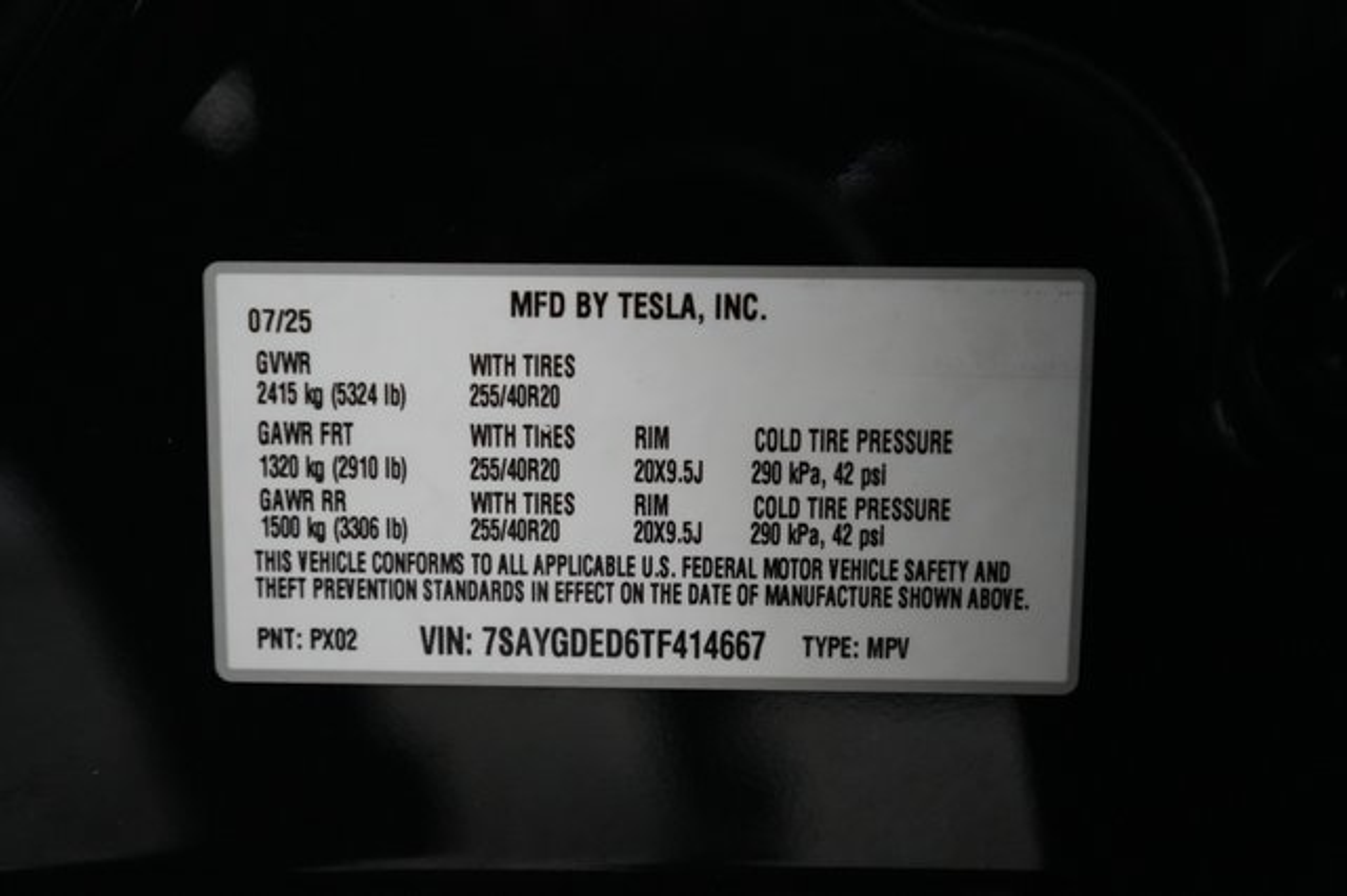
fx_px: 1047
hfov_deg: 65.5
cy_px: 448
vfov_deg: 46.4
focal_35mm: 28
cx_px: 674
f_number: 2.8
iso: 8000
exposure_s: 1/160
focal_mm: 28
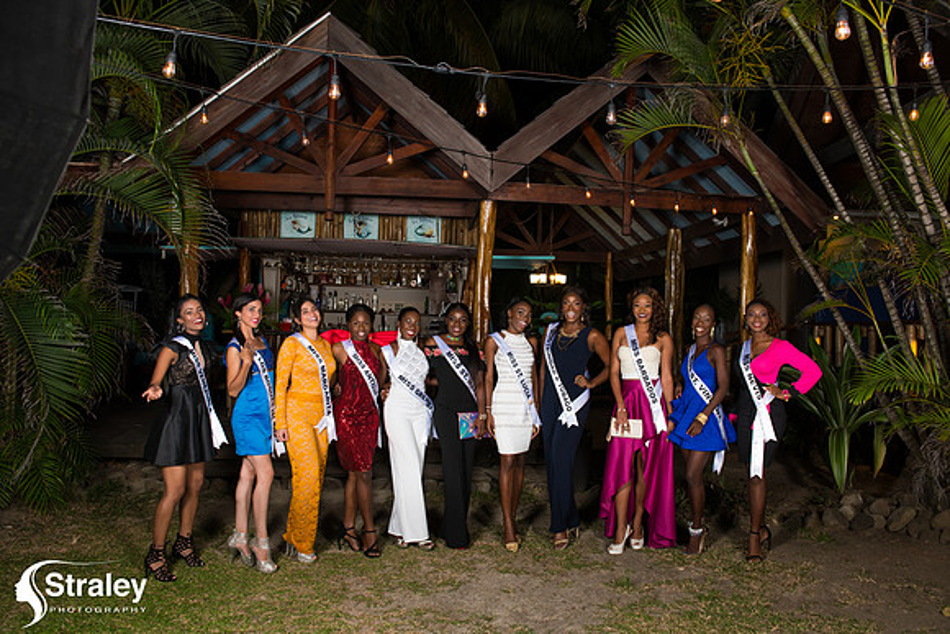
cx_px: 475
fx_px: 713
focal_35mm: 27
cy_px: 317
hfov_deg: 67.4
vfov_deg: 48.0
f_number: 5.6
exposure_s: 1/80
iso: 500
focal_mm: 27
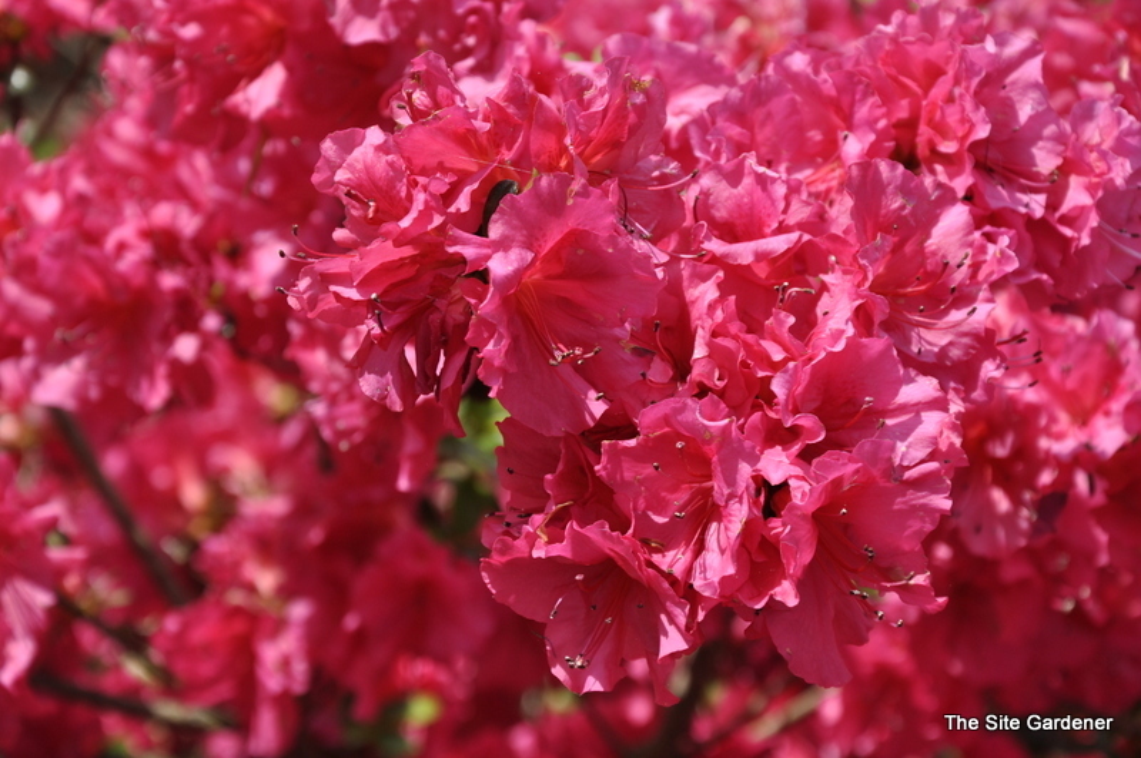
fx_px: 4655
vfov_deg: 9.3
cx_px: 570
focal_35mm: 147
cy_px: 379
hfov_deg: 14.0
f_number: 9.5
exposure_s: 1/350
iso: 200
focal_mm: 98
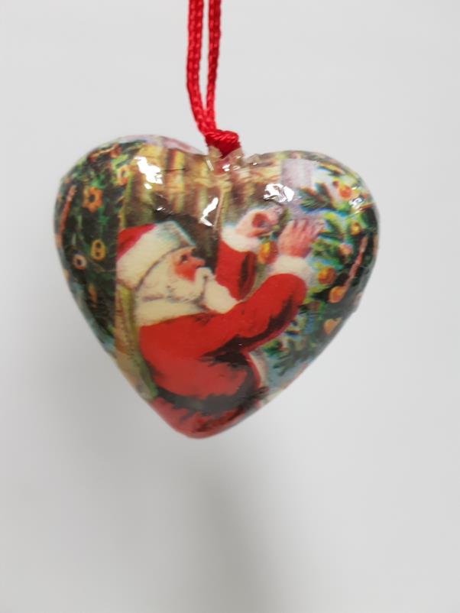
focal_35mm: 26
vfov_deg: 67.3
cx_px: 230
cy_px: 306
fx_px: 460
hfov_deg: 53.1
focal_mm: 4.3
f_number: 1.7
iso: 250
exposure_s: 1/50
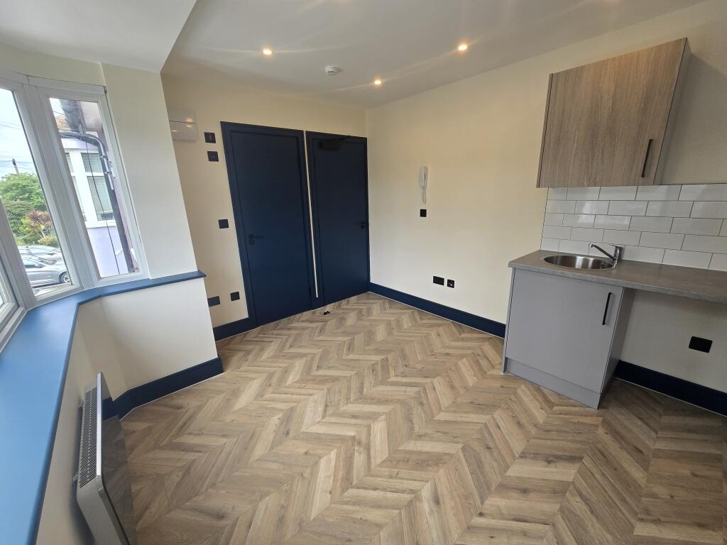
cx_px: 364
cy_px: 272
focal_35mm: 13
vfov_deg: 89.9
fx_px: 273
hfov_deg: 106.2
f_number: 2.2
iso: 50
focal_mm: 2.2
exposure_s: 1/204
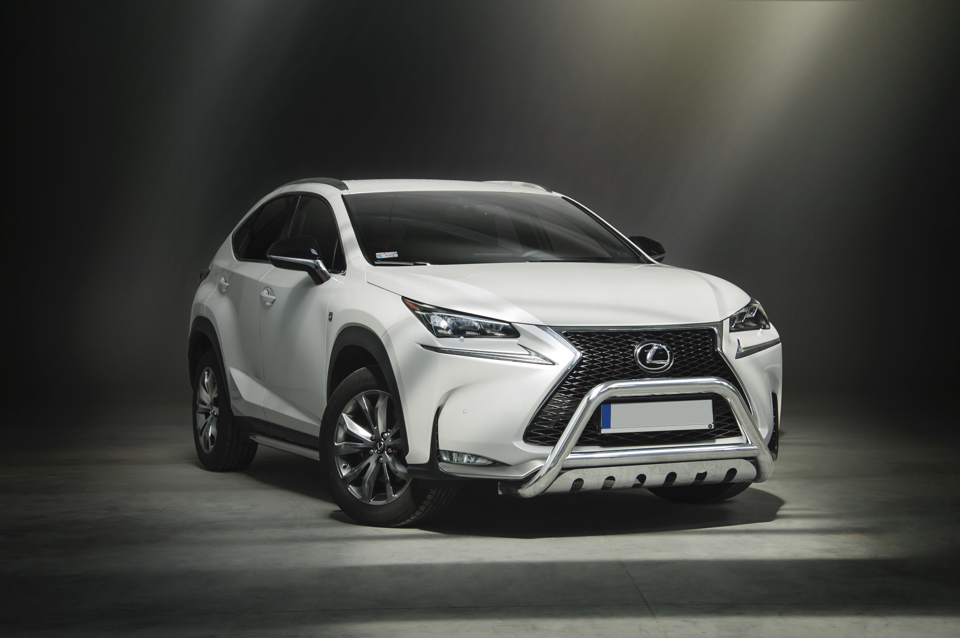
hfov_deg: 31.9
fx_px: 1678
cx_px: 480
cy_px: 319
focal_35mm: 63
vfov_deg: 21.5
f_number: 9
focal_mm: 42
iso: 320
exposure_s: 1/320
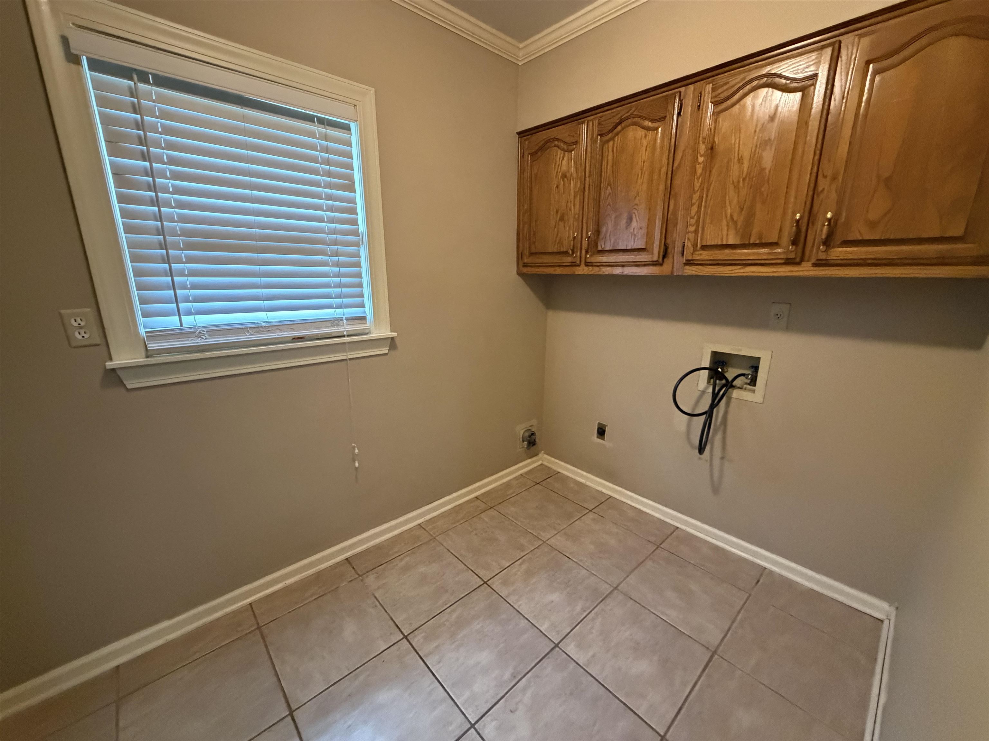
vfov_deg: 85.7
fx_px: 400
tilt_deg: -14.3
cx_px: 494
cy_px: 370
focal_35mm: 14
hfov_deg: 102.1
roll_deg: +0.8
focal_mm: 2.22
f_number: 2.2
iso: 800
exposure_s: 1/60
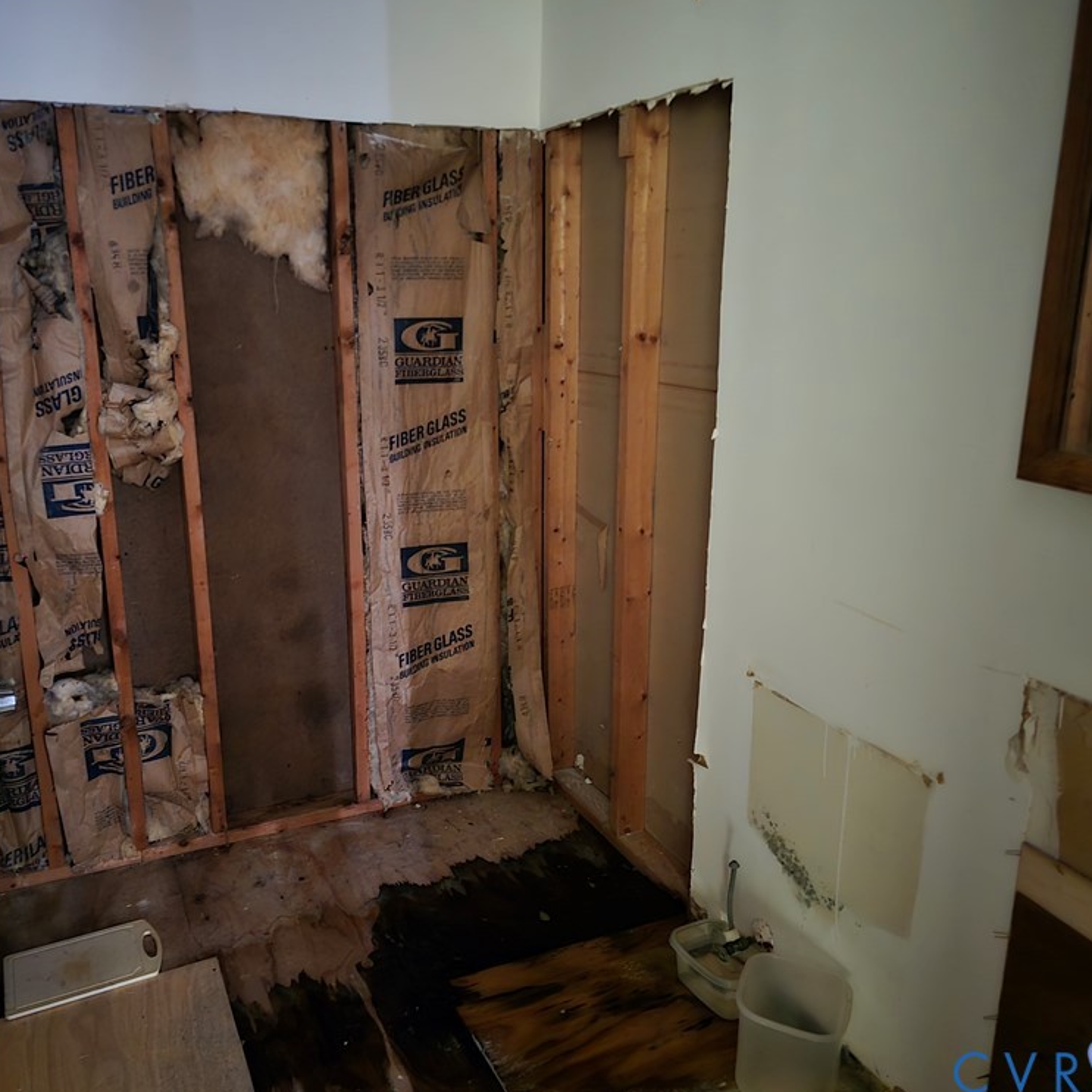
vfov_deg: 57.3
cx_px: 501
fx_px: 999
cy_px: 548
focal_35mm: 28
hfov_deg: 57.2
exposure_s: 1/8
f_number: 1.7
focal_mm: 6.3
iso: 3200
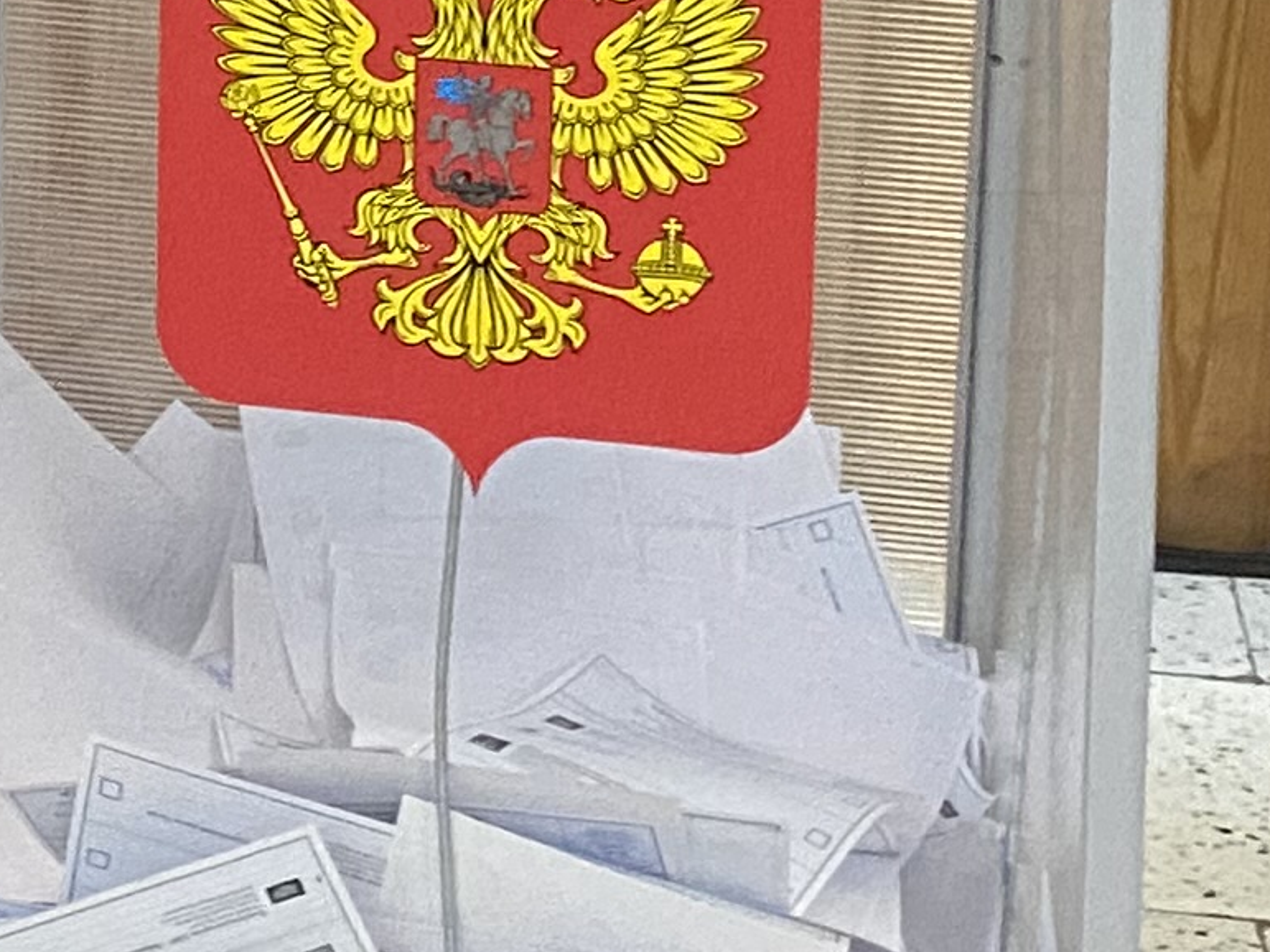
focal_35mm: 136
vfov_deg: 10.0
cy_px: -1038
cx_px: -1025
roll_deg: -0.2
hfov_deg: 13.1
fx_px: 4989
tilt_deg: -9.4
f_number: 1.8
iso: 250
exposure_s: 1/50
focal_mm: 4.25
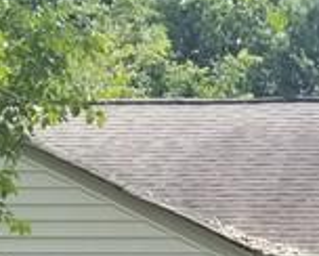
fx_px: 1617
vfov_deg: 8.3
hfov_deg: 10.8
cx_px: 502
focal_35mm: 171
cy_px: 604
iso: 50
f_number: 1.7
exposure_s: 1/904
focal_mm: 4.3
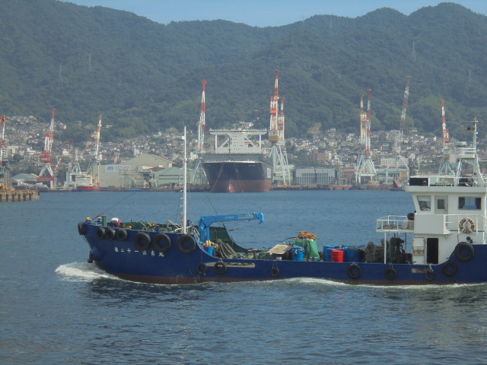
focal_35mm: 107
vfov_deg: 13.8
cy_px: 182
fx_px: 1505
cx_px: 244
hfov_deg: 18.4
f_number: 5.1
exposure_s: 1/640
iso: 100
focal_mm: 19.2
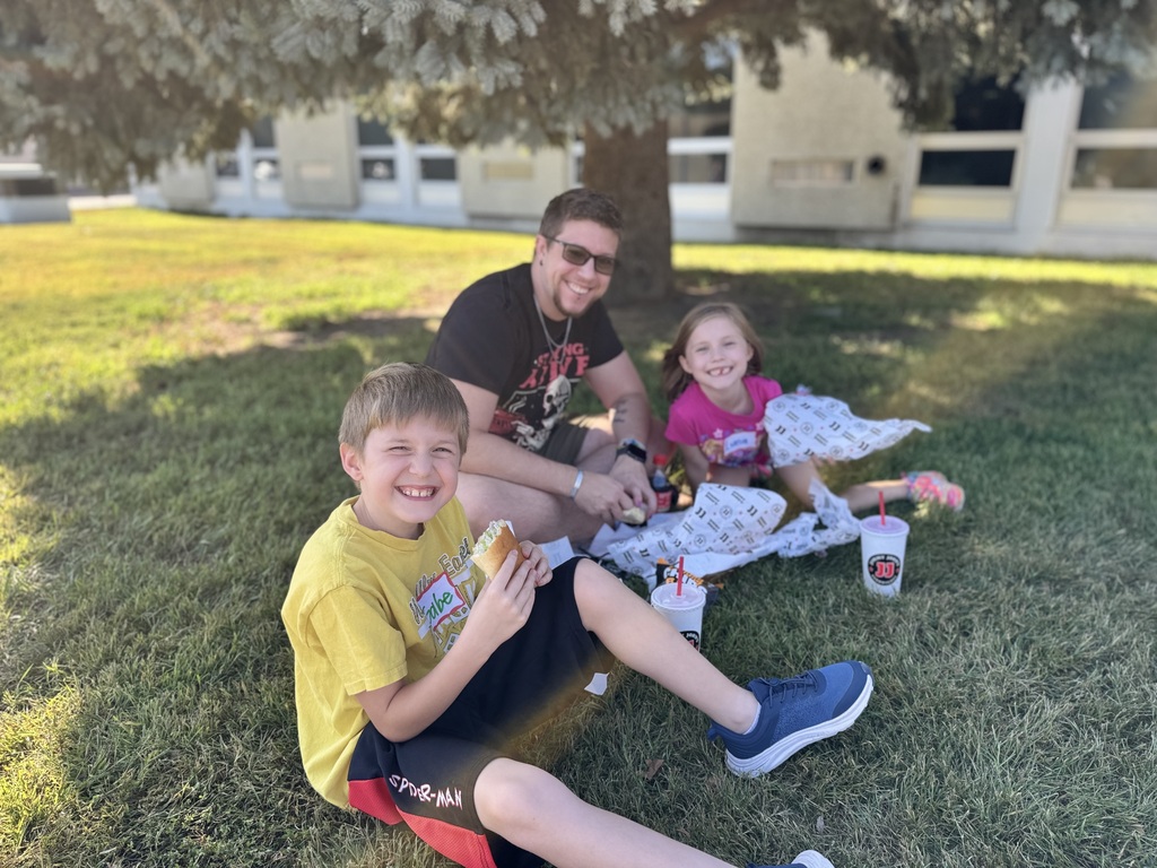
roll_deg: -0.1
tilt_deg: -18.0
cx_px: 578
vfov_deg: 56.8
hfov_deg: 71.6
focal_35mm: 24
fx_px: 802
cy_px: 434
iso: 80
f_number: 1.78
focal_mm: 6.76
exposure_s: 1/802
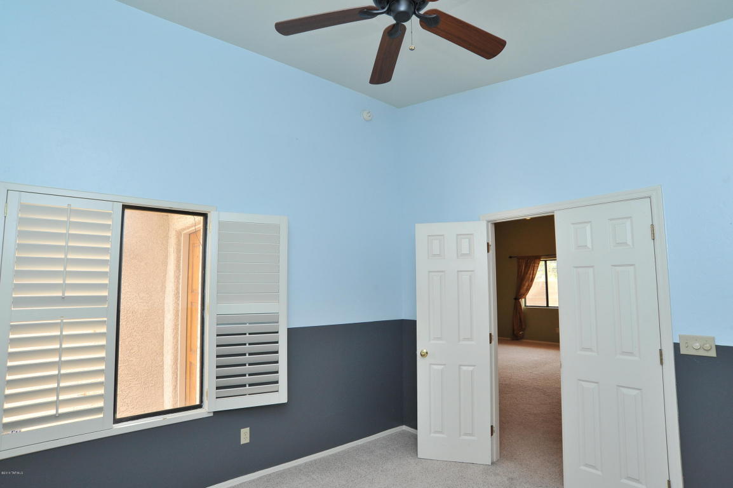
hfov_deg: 90.0
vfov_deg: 67.3
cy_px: 244
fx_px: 366
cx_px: 366
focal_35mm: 18
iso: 1000
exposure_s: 1/40
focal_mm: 18
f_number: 10
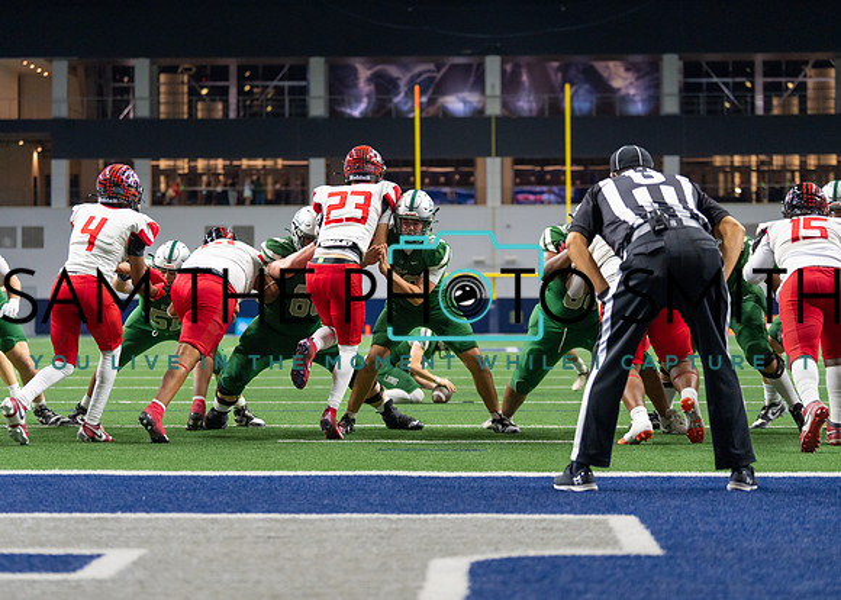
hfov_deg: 22.5
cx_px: 386
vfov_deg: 16.2
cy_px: 300
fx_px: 2112
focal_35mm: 88
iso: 2000
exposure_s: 1/800
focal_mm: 83
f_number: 2.8
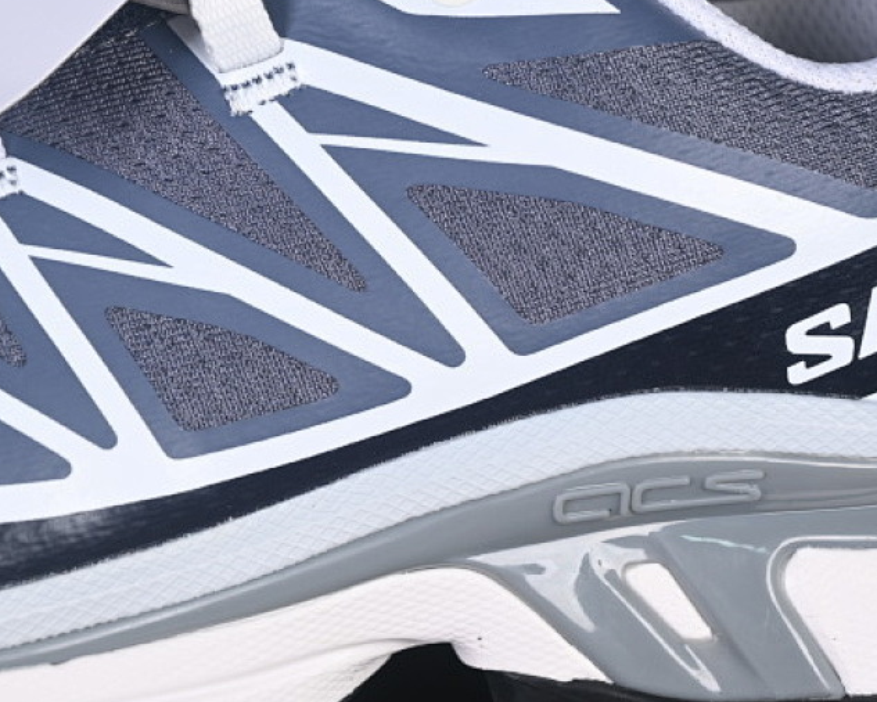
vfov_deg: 12.9
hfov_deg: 16.0
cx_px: 327
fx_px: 3116
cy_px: 289
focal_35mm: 120
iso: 160
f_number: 6.3
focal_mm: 50
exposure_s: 1/60
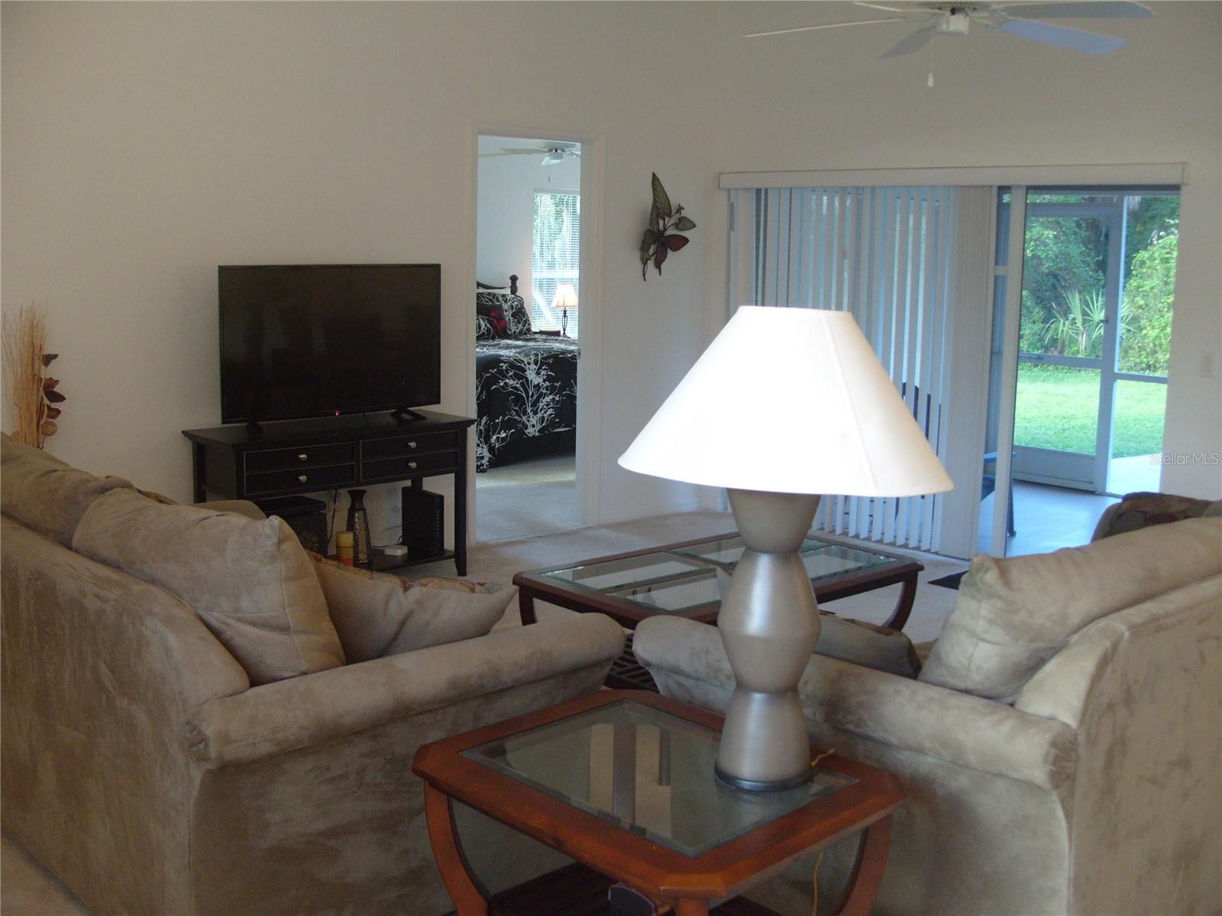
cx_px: 611
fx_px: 1236
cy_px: 458
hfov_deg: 52.6
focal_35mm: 35
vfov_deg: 40.7
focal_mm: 7.8
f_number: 2.8
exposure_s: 1/30
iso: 200
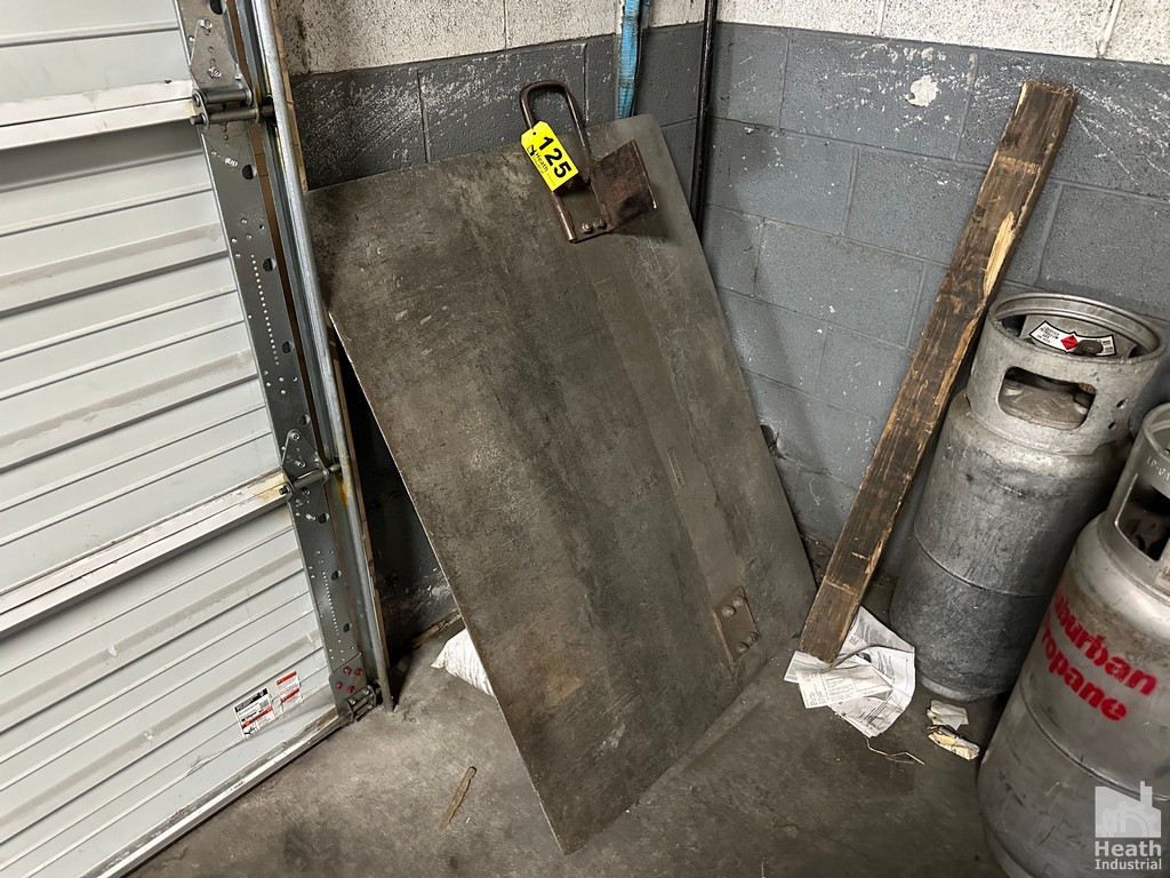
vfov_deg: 56.8
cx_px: 585
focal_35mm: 24
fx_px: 811
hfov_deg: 71.6
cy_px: 439
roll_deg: -1.1
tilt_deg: -33.0
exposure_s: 1/40
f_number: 1.78
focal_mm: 6.86
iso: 800
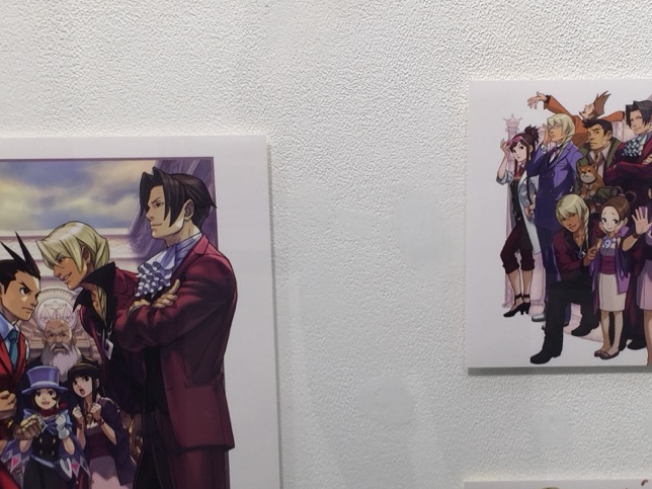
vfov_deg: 23.2
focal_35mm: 63
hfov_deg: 30.7
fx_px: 1187
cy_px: 297
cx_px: 386
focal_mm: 4.15
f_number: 2.2
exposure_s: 1/123
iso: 32
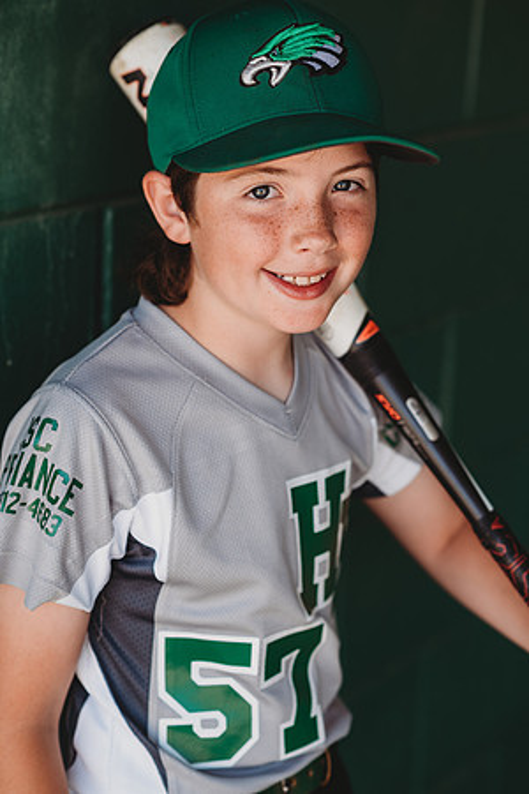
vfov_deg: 23.9
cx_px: 264
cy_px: 397
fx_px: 1873
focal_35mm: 85
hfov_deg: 16.1
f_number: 2.8
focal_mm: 85
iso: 200
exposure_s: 1/400
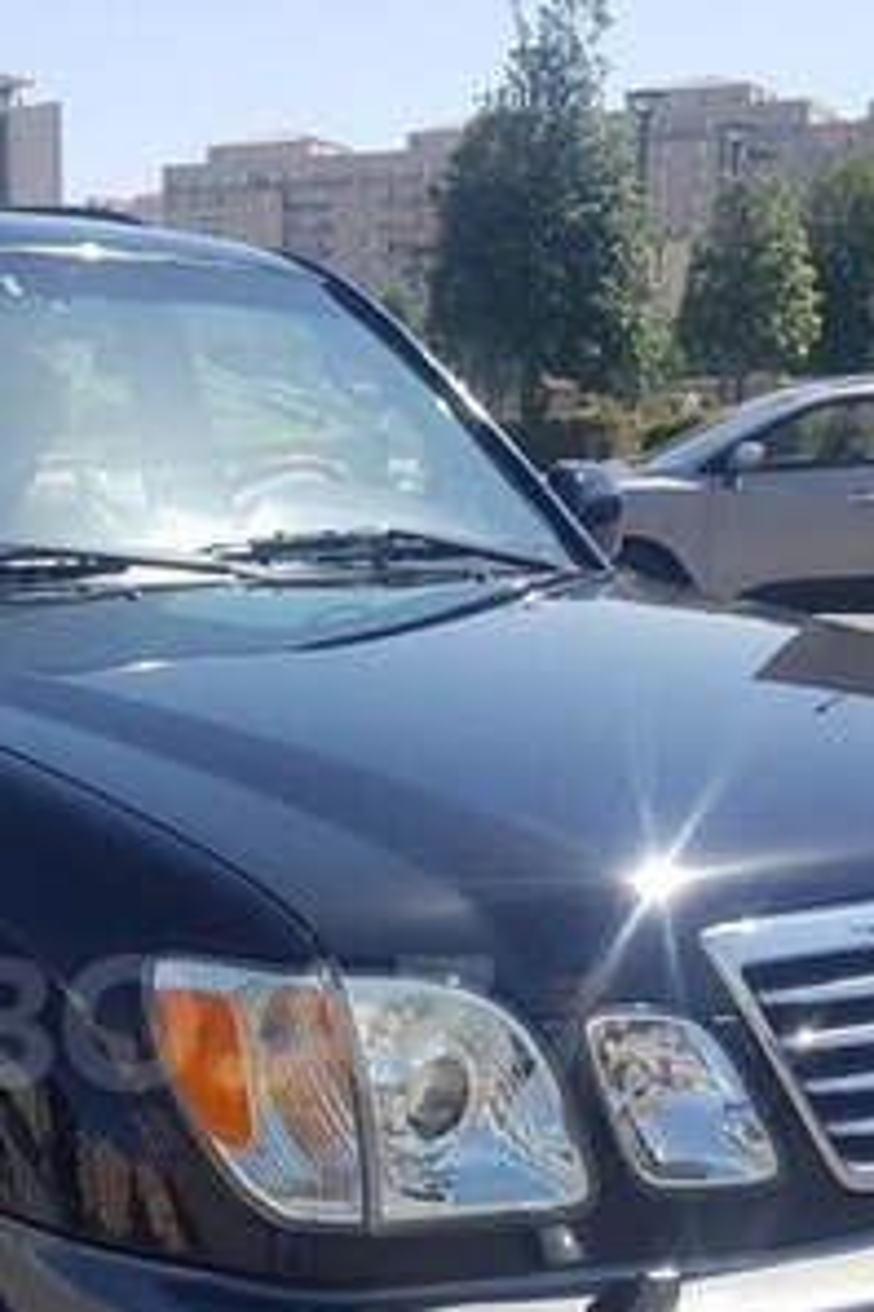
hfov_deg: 22.0
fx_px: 2185
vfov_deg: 32.6
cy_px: 1023
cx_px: 44
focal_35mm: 60
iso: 40
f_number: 1.7
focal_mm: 4.2
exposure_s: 1/1560
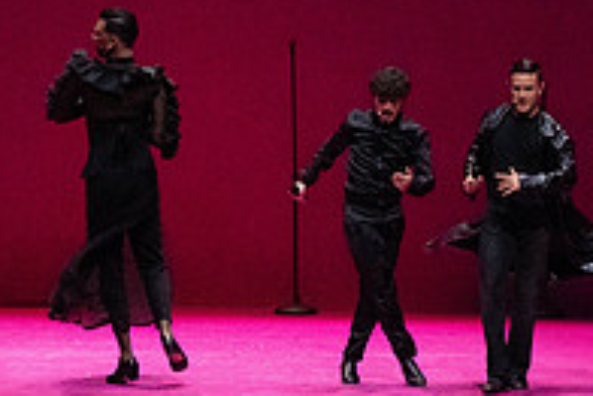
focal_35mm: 399
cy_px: -14
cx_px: -151
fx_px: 6577
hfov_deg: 5.1
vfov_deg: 3.4
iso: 25600
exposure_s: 1/400
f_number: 10
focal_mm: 135
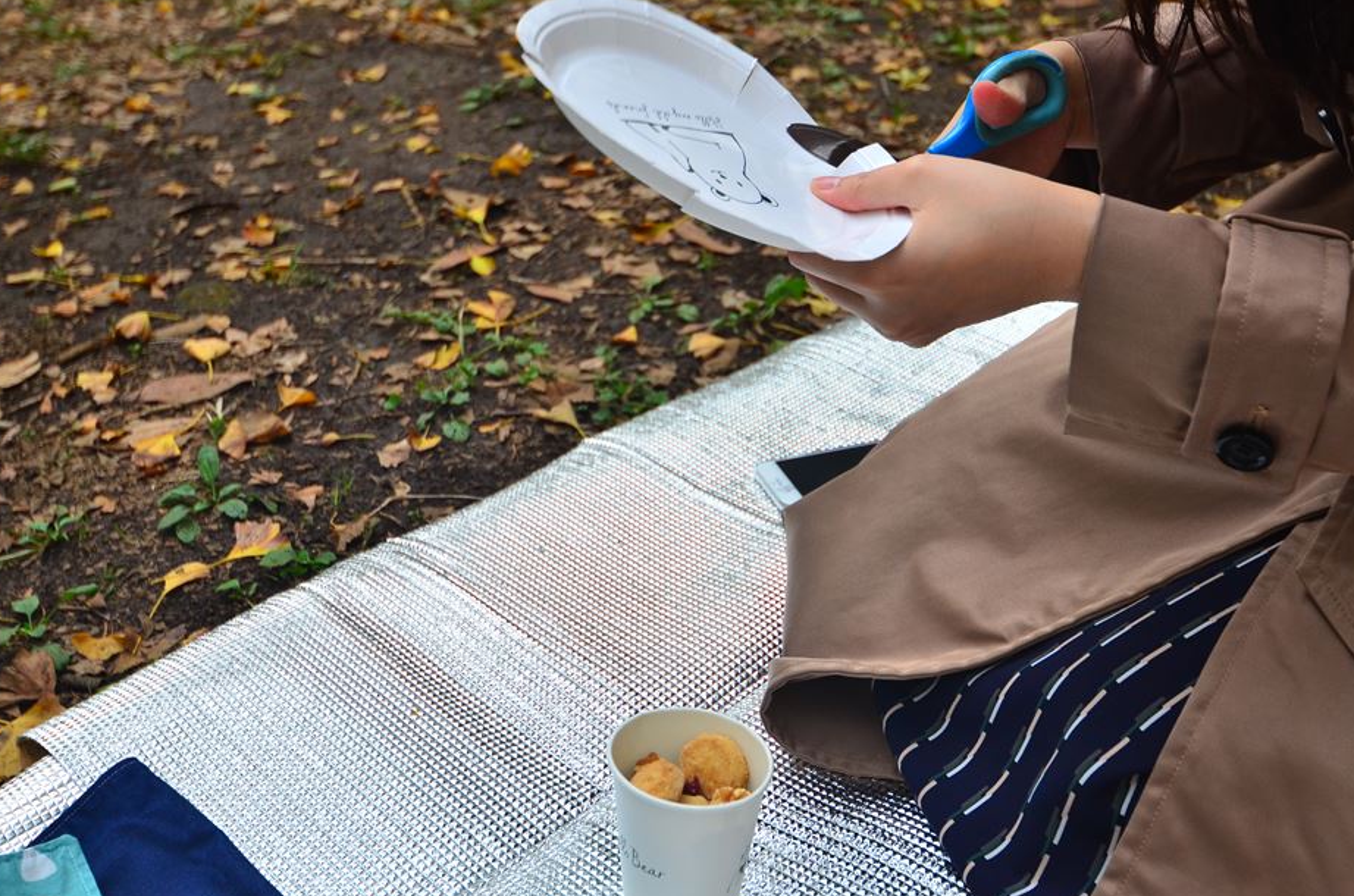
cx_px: 706
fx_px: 1501
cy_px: 416
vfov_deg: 33.2
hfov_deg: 48.5
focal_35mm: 40
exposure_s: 1/160
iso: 500
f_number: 4.5
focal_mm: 24
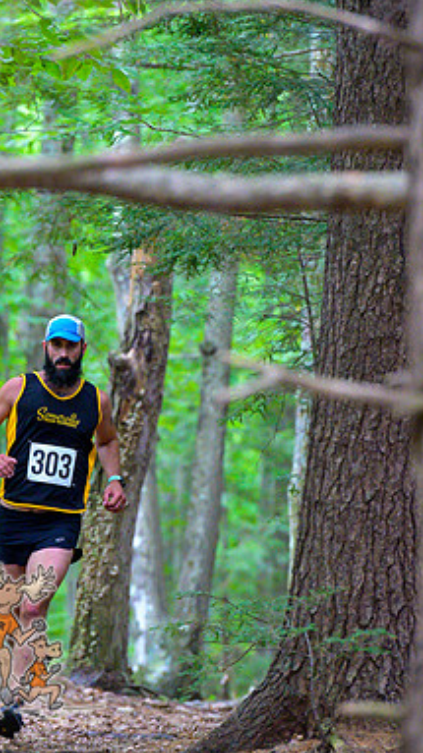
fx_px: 6331
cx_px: 185
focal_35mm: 317
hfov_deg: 3.8
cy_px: 377
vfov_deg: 6.8
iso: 8000
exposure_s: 1/200
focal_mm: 200
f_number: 4
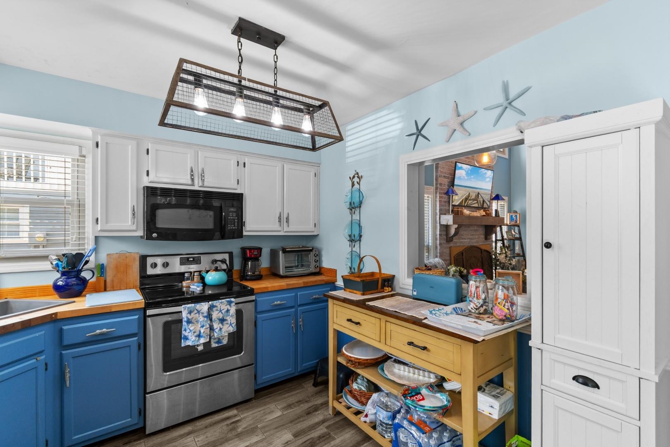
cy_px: 224
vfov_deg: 77.3
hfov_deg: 100.4
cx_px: 335
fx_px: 279
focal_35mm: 15
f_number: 4.5
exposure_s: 1/13
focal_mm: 10
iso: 100
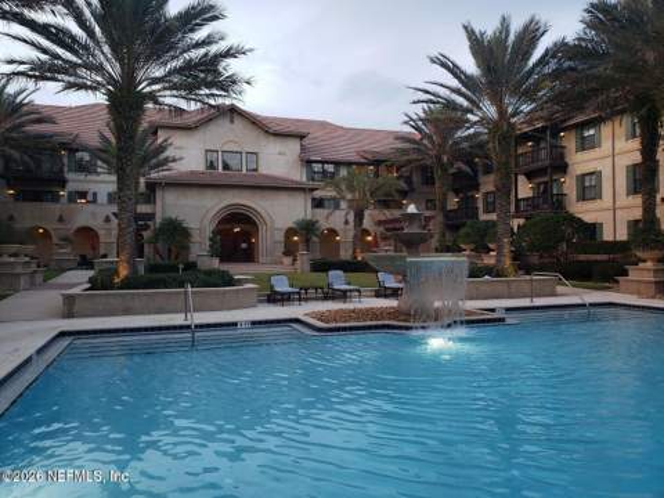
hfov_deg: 67.3
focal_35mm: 26
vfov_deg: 53.1
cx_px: 332
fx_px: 499
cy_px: 249
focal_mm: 4.3
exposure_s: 1/60
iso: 160
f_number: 2.4
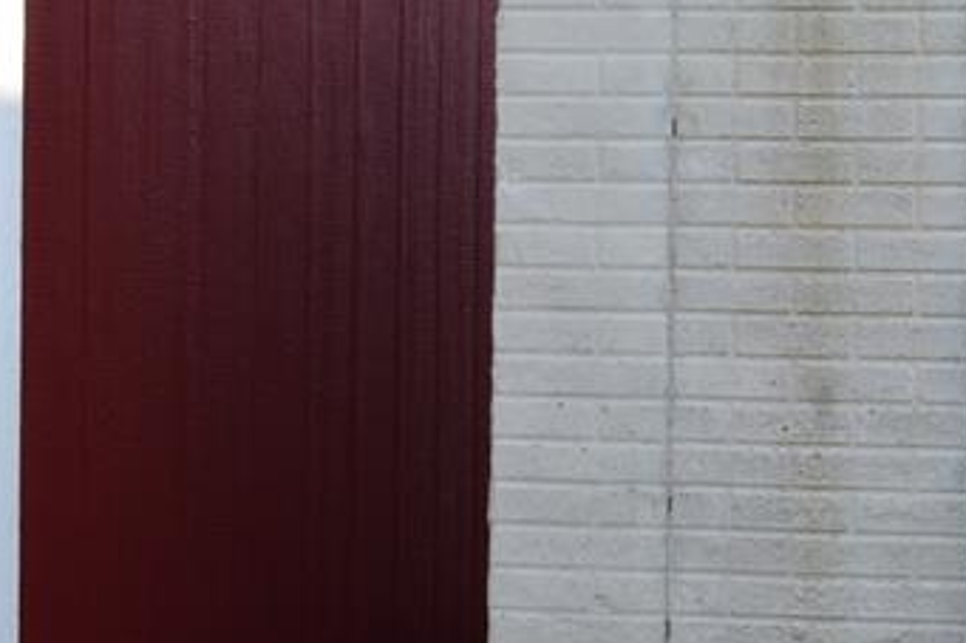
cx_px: 1365
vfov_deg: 13.2
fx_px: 2776
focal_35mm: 104
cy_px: 280
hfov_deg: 18.0
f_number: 10
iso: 400
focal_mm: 23
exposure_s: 1/200
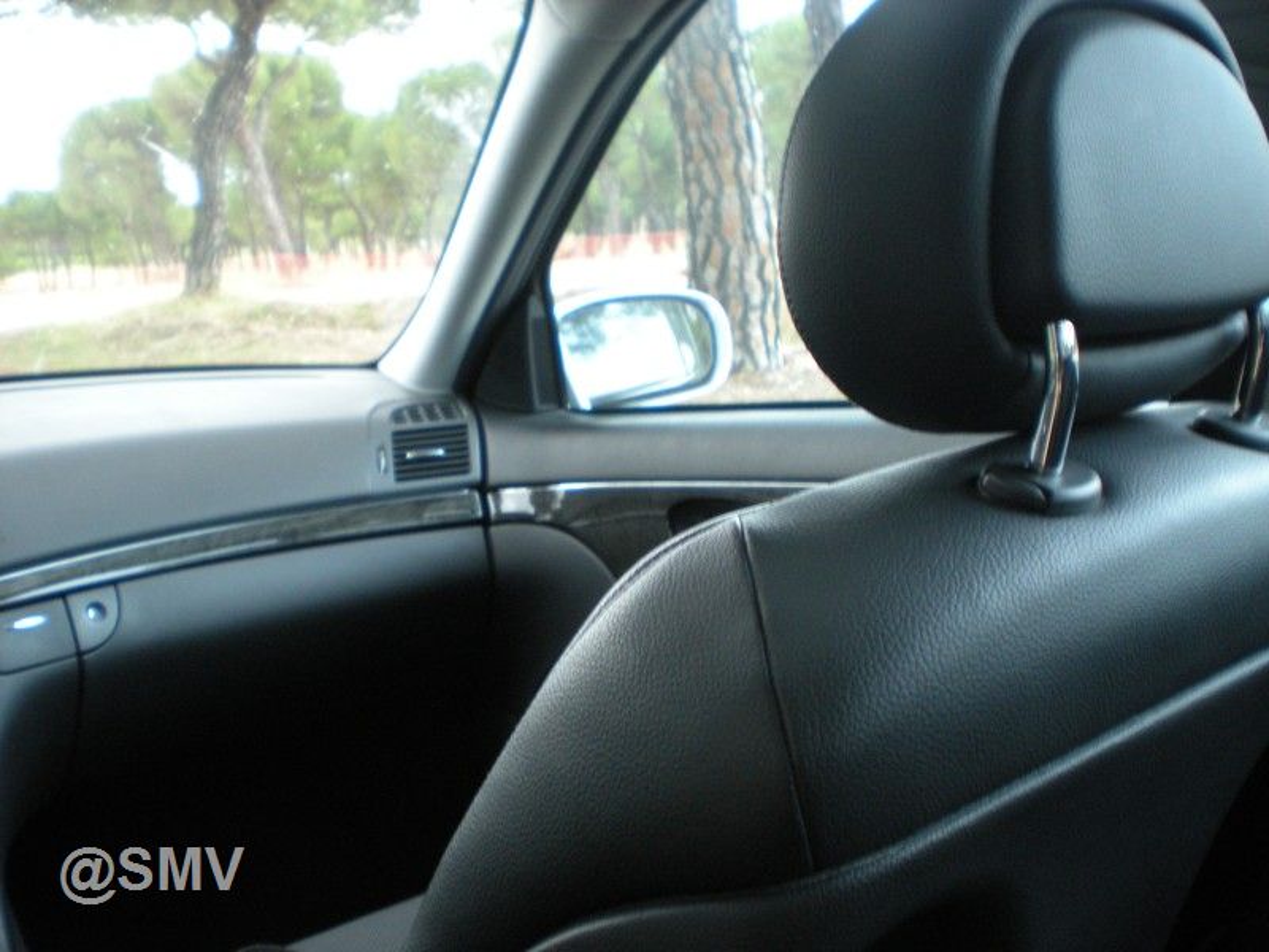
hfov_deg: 49.0
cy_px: 476
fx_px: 1393
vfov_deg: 37.7
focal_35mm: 38
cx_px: 634
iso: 200
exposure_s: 1/35.5
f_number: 3.1
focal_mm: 6.3
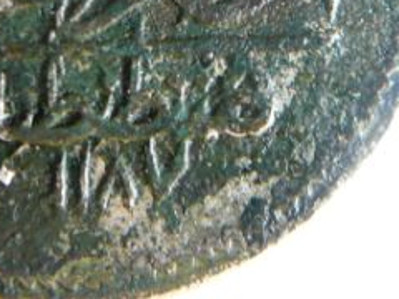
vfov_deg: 13.9
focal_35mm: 102
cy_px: -88
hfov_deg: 19.2
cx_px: 131
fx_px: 1176
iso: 200
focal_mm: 5.2
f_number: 2.8
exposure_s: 1/15
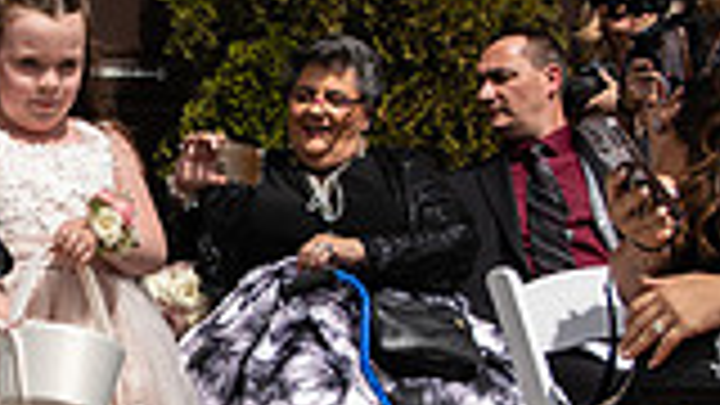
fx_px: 1737
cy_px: 398
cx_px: 54
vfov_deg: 13.1
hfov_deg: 22.8
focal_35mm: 91
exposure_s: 1/4000
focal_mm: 24
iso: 125
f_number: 2.8
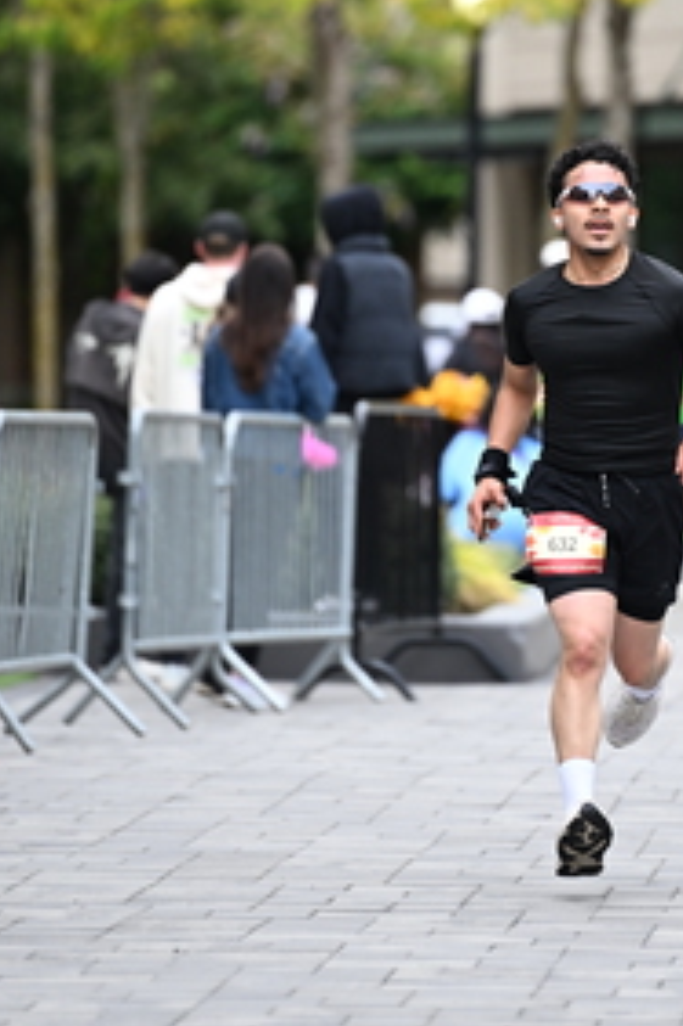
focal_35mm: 392
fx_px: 11169
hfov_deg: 3.5
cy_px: 288
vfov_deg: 5.3
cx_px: 553
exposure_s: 1/2000
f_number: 2.8
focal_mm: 200
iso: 800
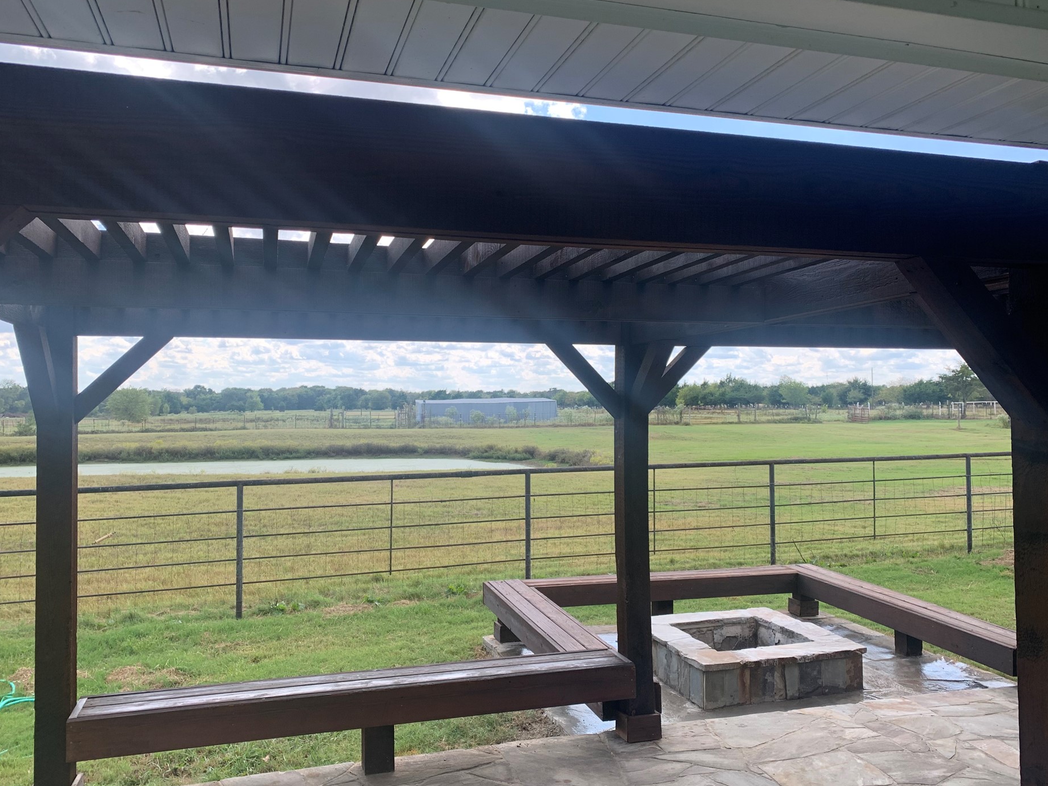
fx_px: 878
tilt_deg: +2.4
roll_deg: +0.1
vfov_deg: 48.2
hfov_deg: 61.7
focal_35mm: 29
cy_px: 394
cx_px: 538
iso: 25
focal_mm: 4.25
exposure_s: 1/546
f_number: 1.8
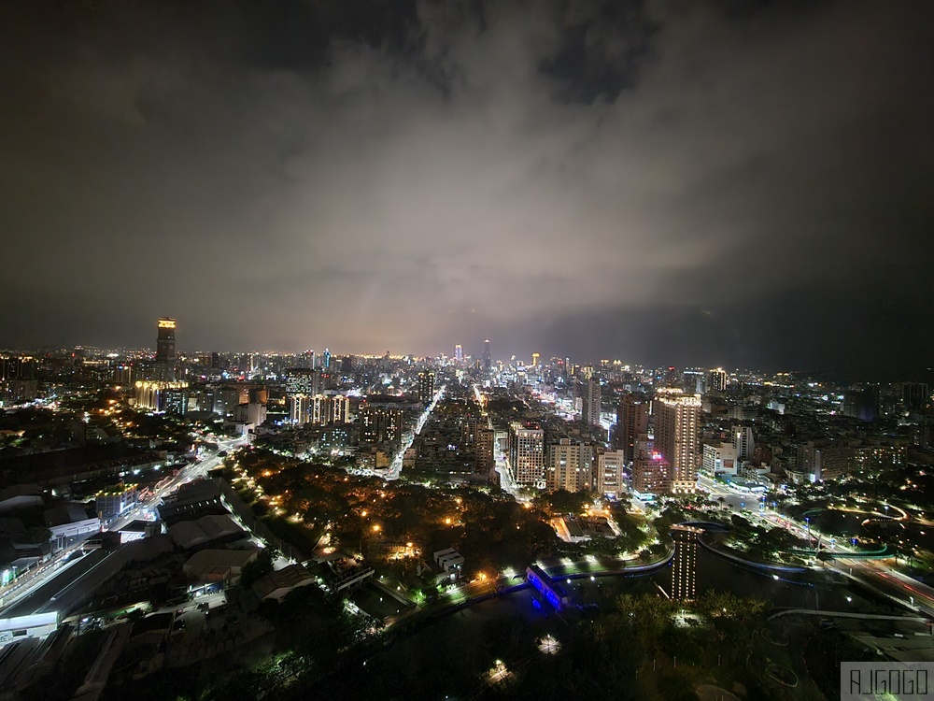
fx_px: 351
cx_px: 467
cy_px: 350
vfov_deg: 89.9
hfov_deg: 106.2
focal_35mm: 13
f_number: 2.2
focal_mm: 2.2
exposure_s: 1/3
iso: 1000
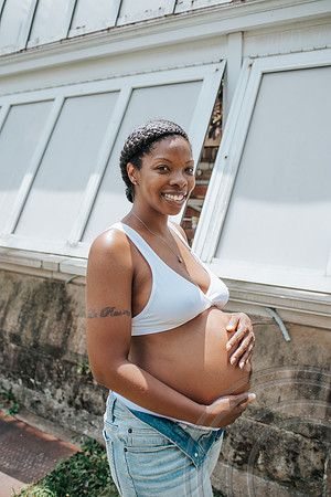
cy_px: 248
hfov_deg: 37.9
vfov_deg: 54.4
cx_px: 166
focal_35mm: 35
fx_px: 483
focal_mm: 35
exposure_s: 1/1000
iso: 110
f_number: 3.2
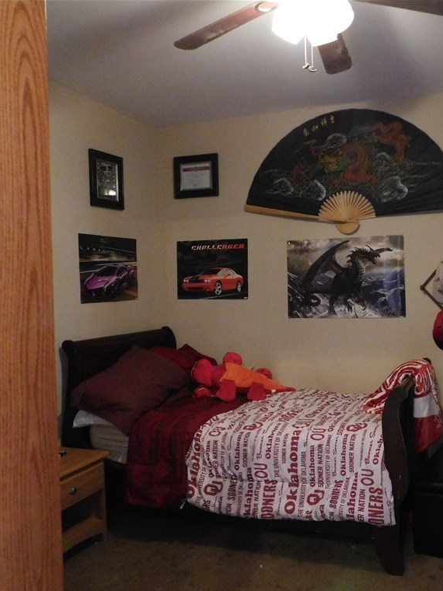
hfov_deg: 44.1
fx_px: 529
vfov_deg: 58.4
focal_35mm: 31
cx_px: 328
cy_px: 298
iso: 720
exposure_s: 1/15
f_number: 3
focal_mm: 4
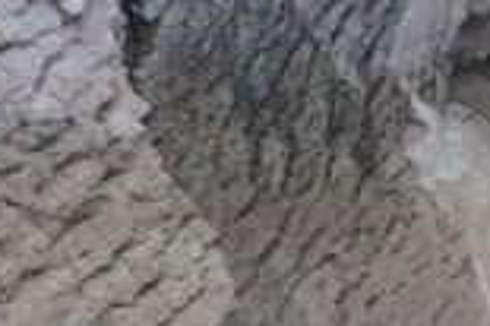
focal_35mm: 950
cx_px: 910
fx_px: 12917
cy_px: 283
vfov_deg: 1.4
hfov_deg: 2.2
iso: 800
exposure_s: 1/250
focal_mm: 140
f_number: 10
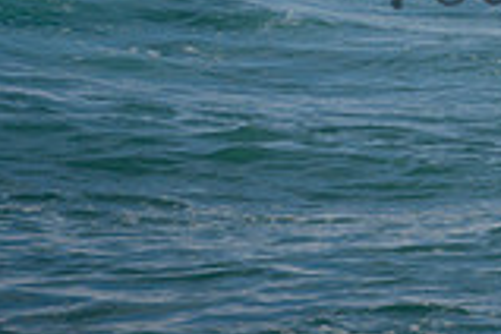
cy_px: -77
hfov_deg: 1.0
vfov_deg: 0.7
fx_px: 27970
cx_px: 876
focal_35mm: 2010
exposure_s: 1/2000
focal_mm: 400
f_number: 5.6
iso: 180
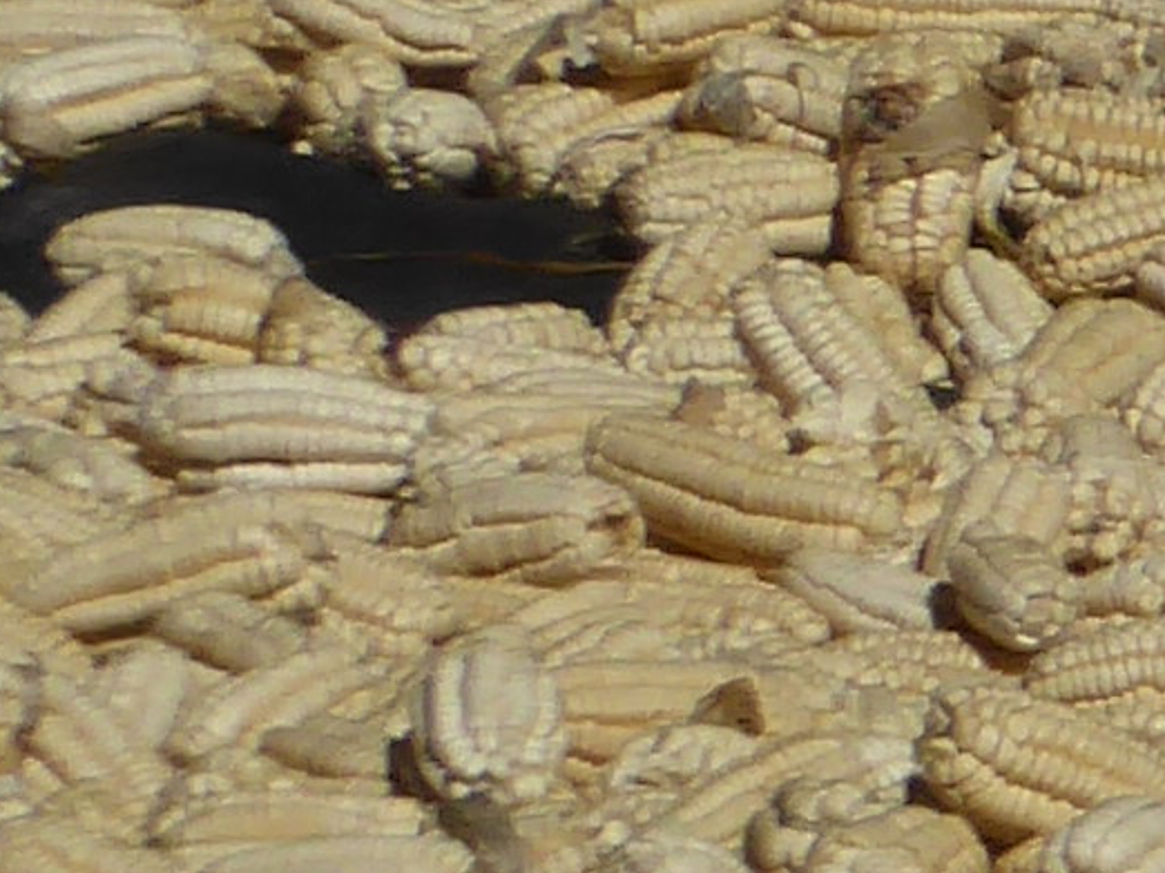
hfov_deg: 1.4
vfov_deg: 1.0
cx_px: 3254
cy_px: 449
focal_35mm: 1465
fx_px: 49282
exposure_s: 1/1300
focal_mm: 30.9
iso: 80
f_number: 5.6
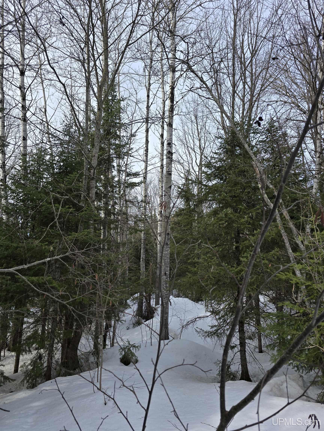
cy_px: 216
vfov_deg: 73.9
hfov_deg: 58.9
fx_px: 287
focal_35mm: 23
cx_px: 162
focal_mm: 6.3
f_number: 1.7
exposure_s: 1/318
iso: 12
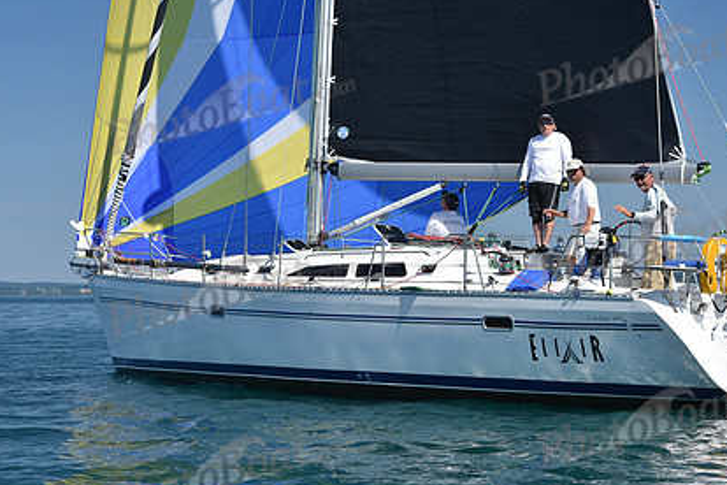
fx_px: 1979
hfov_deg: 20.8
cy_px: 177
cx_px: 448
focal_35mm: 98
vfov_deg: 13.9
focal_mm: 70
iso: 250
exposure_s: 1/800
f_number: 5
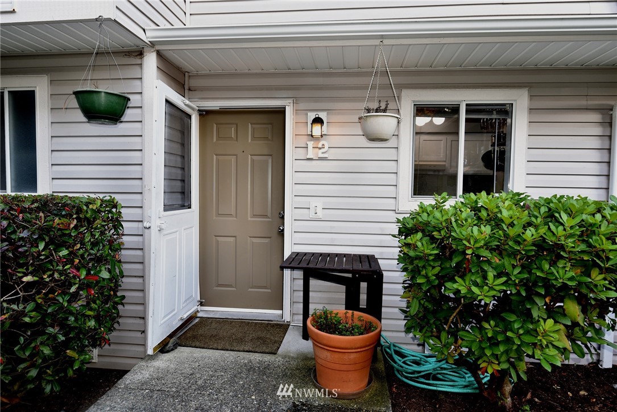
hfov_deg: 81.2
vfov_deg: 59.5
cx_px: 308
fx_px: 360
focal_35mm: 21
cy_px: 206
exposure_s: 1/125
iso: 800
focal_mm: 21
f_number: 5.6
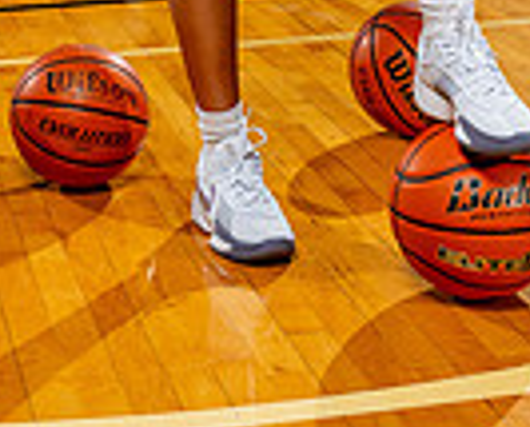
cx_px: 116
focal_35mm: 111
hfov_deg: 17.1
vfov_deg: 12.2
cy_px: -463
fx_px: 1745
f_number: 5.6
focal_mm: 35
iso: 320
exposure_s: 1/250
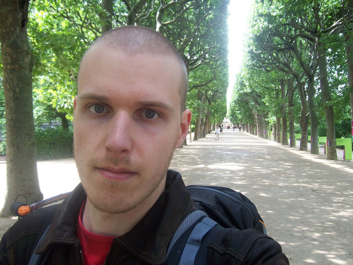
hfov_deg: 51.4
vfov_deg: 39.6
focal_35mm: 36
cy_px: 132
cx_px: 176
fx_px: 367
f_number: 2.8
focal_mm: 6.2
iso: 80
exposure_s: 1/160
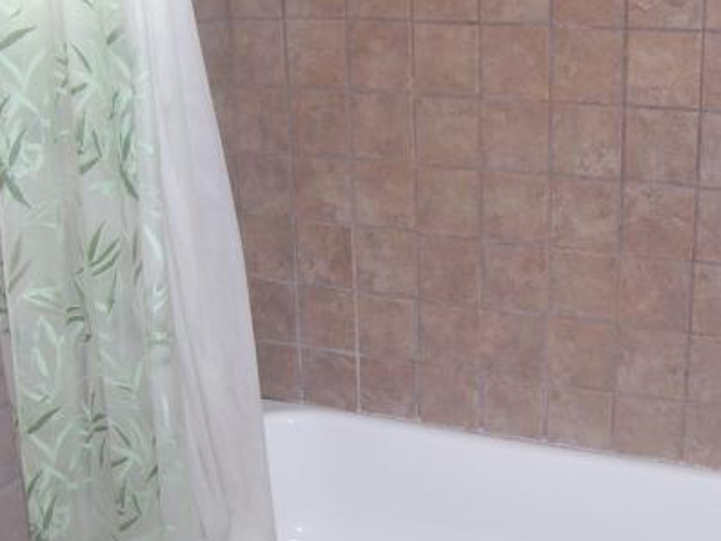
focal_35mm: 58
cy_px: 289
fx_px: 1208
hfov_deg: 33.2
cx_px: 403
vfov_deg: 25.2
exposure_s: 1/60
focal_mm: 6.2
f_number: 2.8
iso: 80
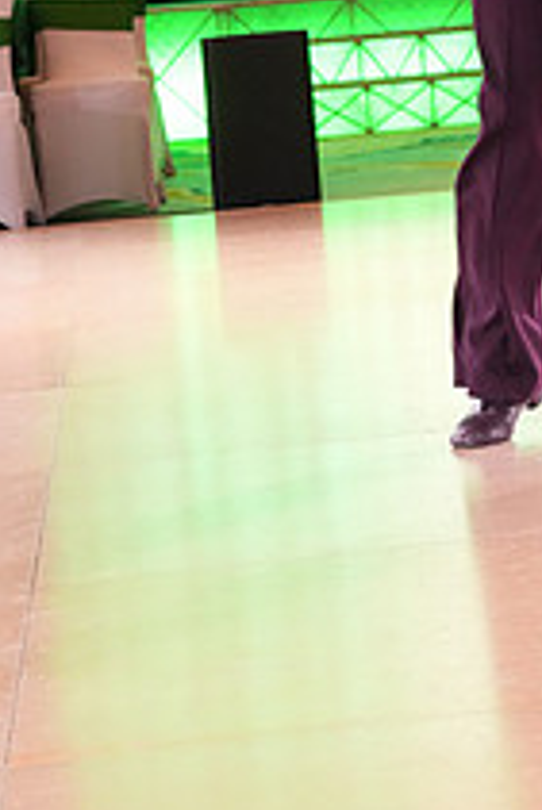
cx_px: 732
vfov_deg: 12.8
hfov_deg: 8.6
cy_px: -142
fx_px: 3540
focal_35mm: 157
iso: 5000
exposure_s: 1/200
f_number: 7.1
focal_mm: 57
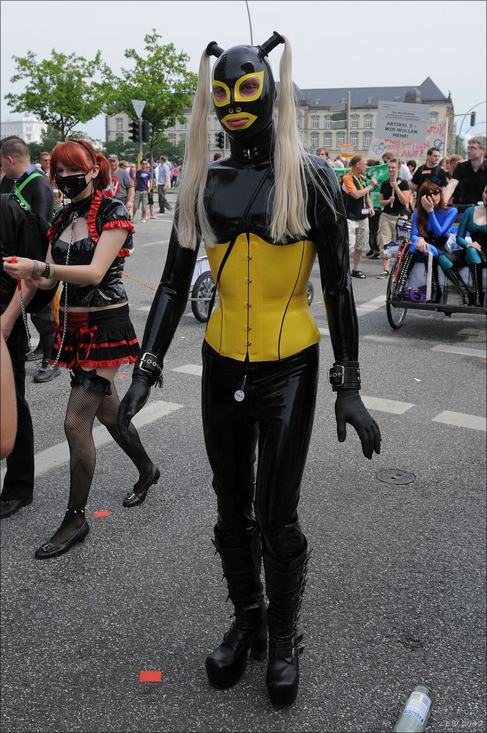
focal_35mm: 33
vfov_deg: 57.3
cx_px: 244
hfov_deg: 39.9
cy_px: 366
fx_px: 671
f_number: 6.3
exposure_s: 1/800
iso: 200
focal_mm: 22
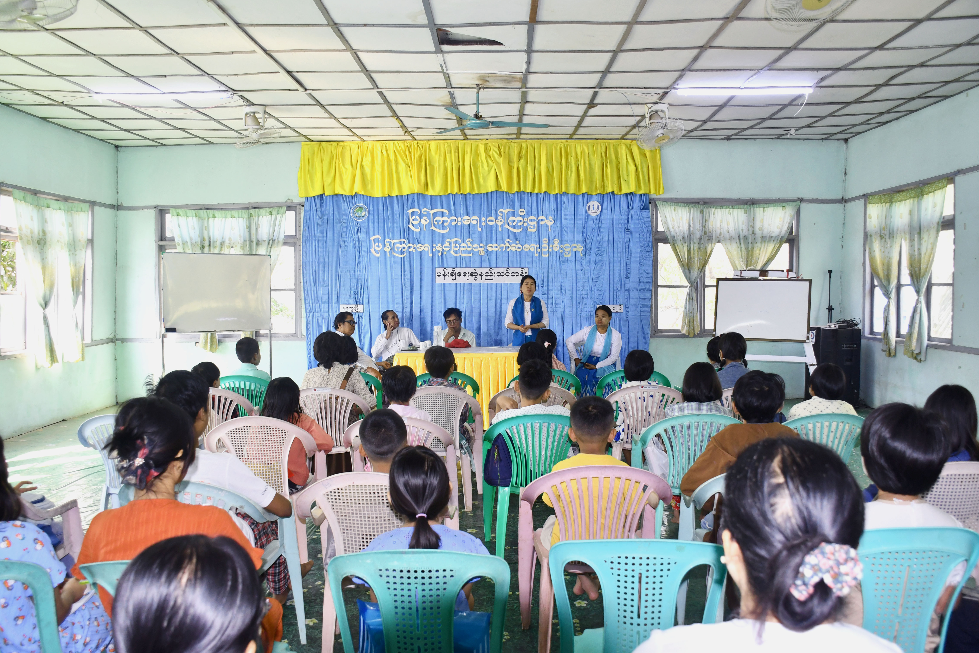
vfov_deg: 43.6
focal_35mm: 30
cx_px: 490
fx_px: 816
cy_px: 326
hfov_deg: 61.9
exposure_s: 1/60
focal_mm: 20
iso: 640
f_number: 5
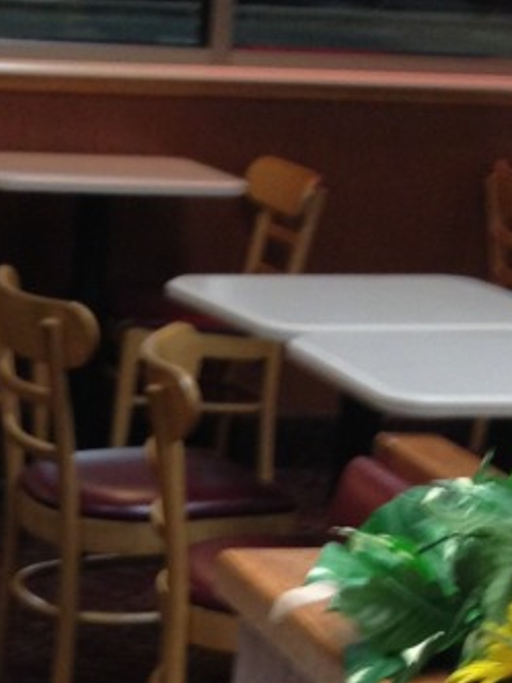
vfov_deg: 13.0
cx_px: -58
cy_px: 1028
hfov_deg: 10.2
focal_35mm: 144
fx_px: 2840
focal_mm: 4.28
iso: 80
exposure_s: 1/20
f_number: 2.4
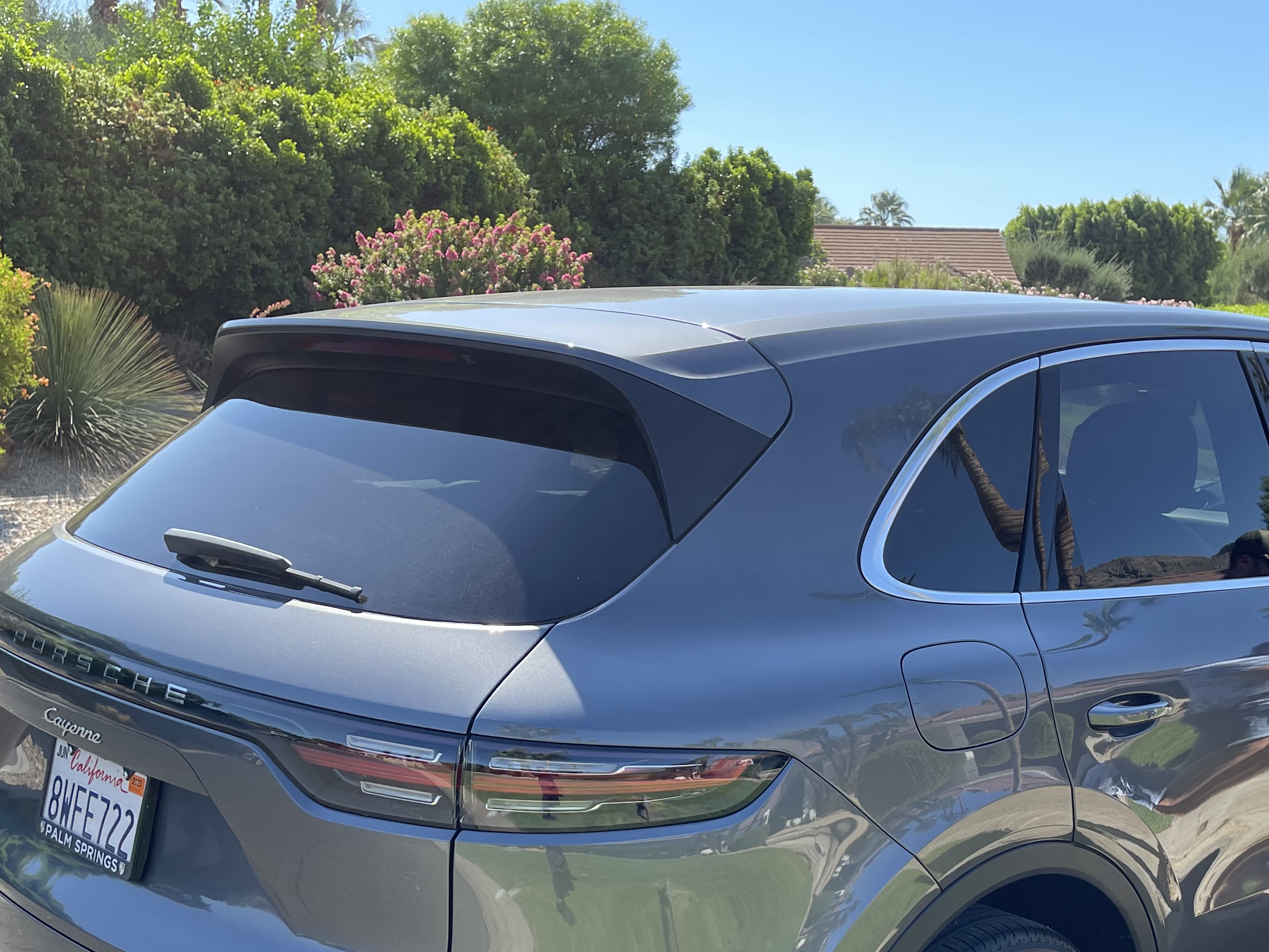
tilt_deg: -15.0
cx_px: 821
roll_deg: -1.0
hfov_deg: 42.5
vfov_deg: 32.0
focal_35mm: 44
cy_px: 768
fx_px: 1613
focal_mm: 5.1
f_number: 1.6
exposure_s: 1/1003
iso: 32
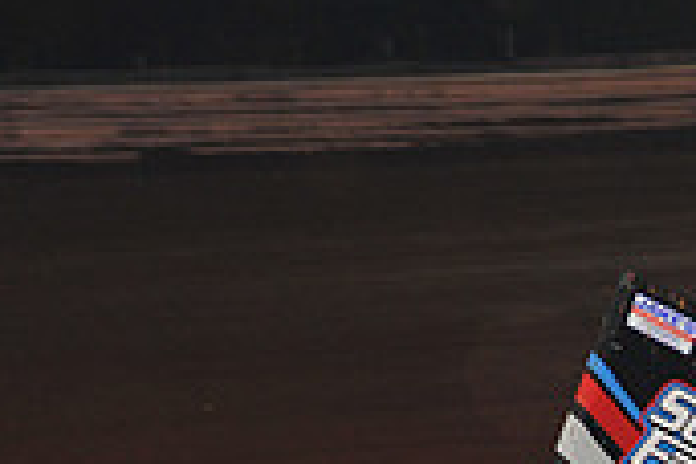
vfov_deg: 2.6
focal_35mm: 526
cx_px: 981
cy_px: 712
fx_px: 10169
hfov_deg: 3.9
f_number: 7.1
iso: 1250
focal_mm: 155
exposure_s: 1/320
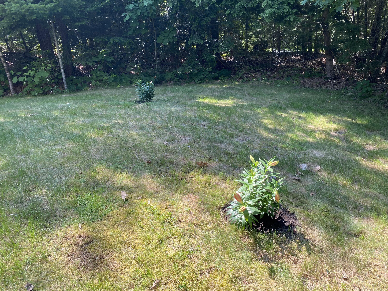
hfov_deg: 67.3
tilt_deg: -24.8
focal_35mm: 26
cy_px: 146
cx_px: 194
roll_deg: +4.0
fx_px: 291
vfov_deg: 53.1
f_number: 1.8
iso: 32
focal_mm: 4.25
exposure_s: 1/262
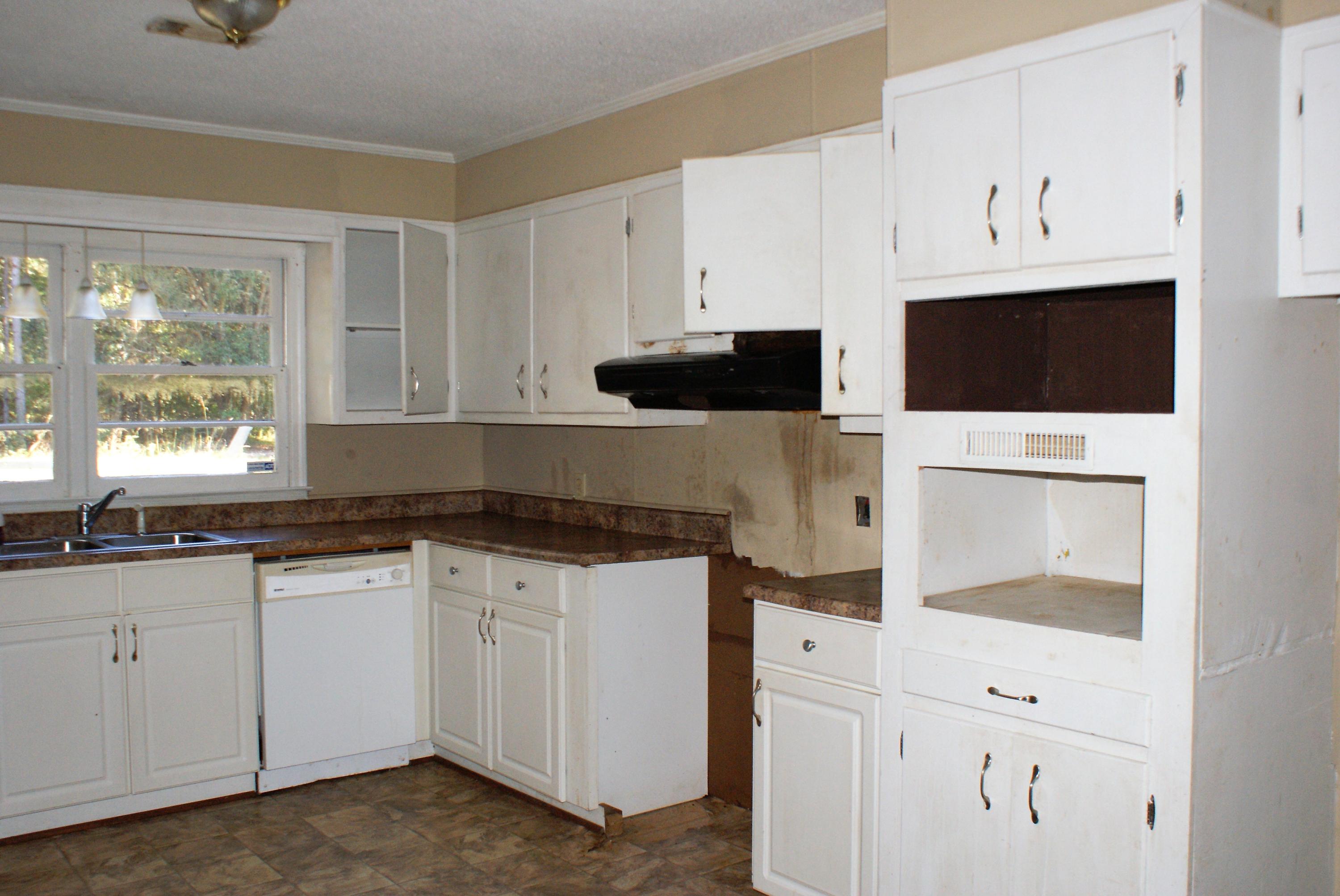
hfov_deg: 61.9
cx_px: 670
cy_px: 448
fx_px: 1118
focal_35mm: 30
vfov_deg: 43.7
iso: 400
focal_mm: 20
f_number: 5.6
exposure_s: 1/60
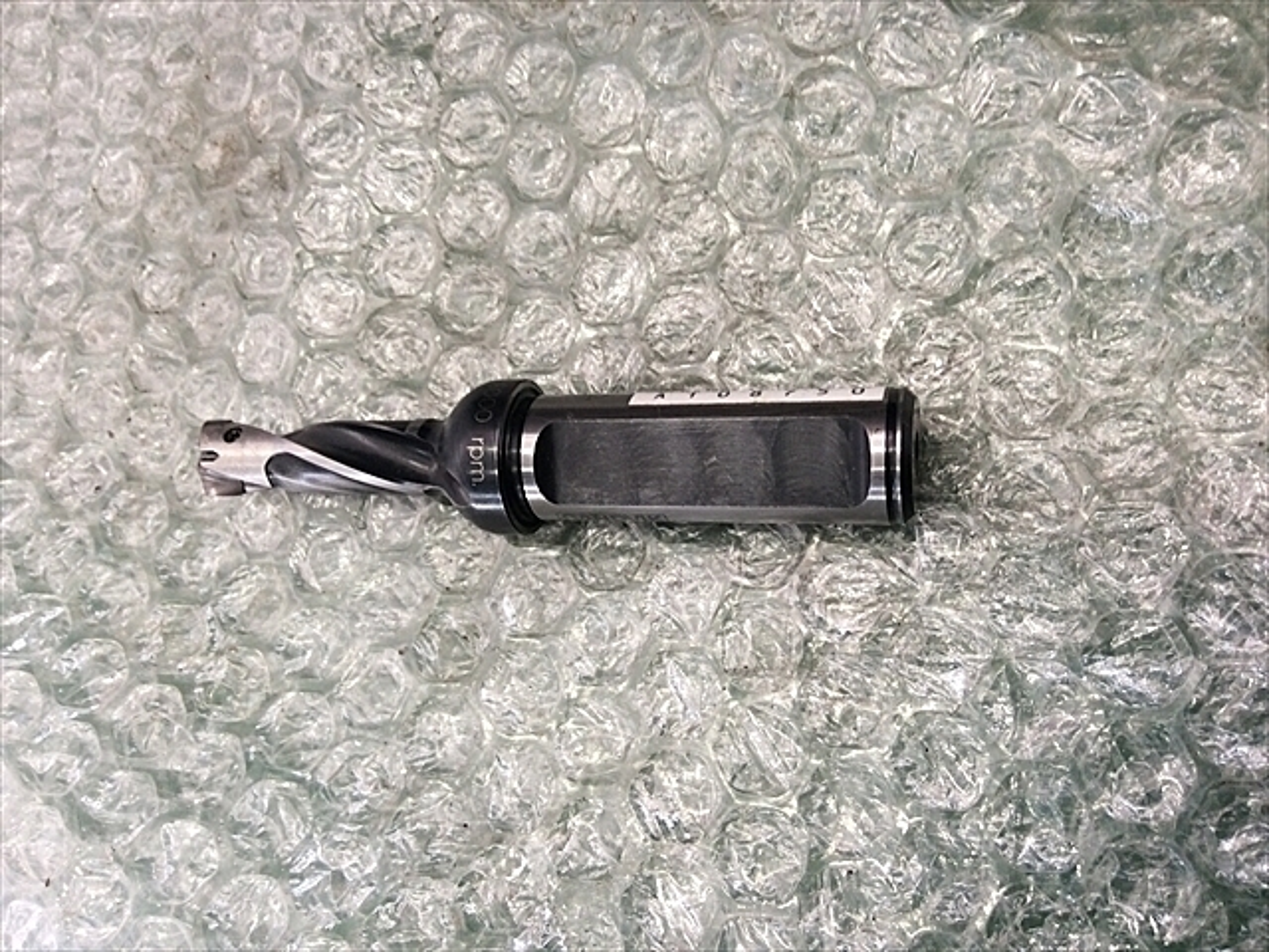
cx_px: 634
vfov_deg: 44.2
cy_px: 476
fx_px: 1173
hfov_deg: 56.8
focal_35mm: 32
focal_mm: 3.3
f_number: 2.4
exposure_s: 1/24
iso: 40
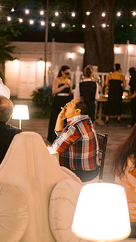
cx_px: 56
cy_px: 125
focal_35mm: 68
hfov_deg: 17.7
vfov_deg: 31.0
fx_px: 436
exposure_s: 1/60
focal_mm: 50
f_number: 1.8
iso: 2000
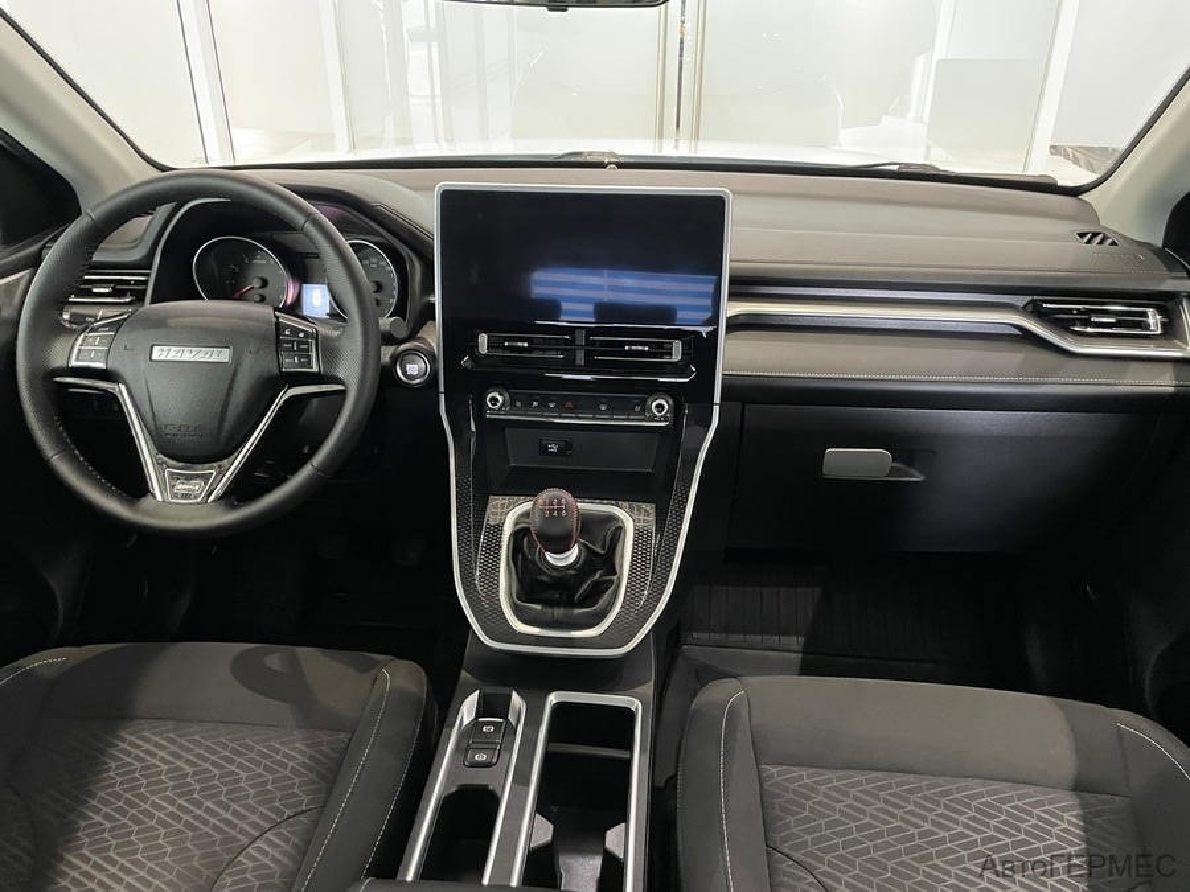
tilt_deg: -27.2
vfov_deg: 53.1
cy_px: 446
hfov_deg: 67.3
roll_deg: +1.8
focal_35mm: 26
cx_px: 595
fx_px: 894
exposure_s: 1/25
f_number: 1.6
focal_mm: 4.2
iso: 500
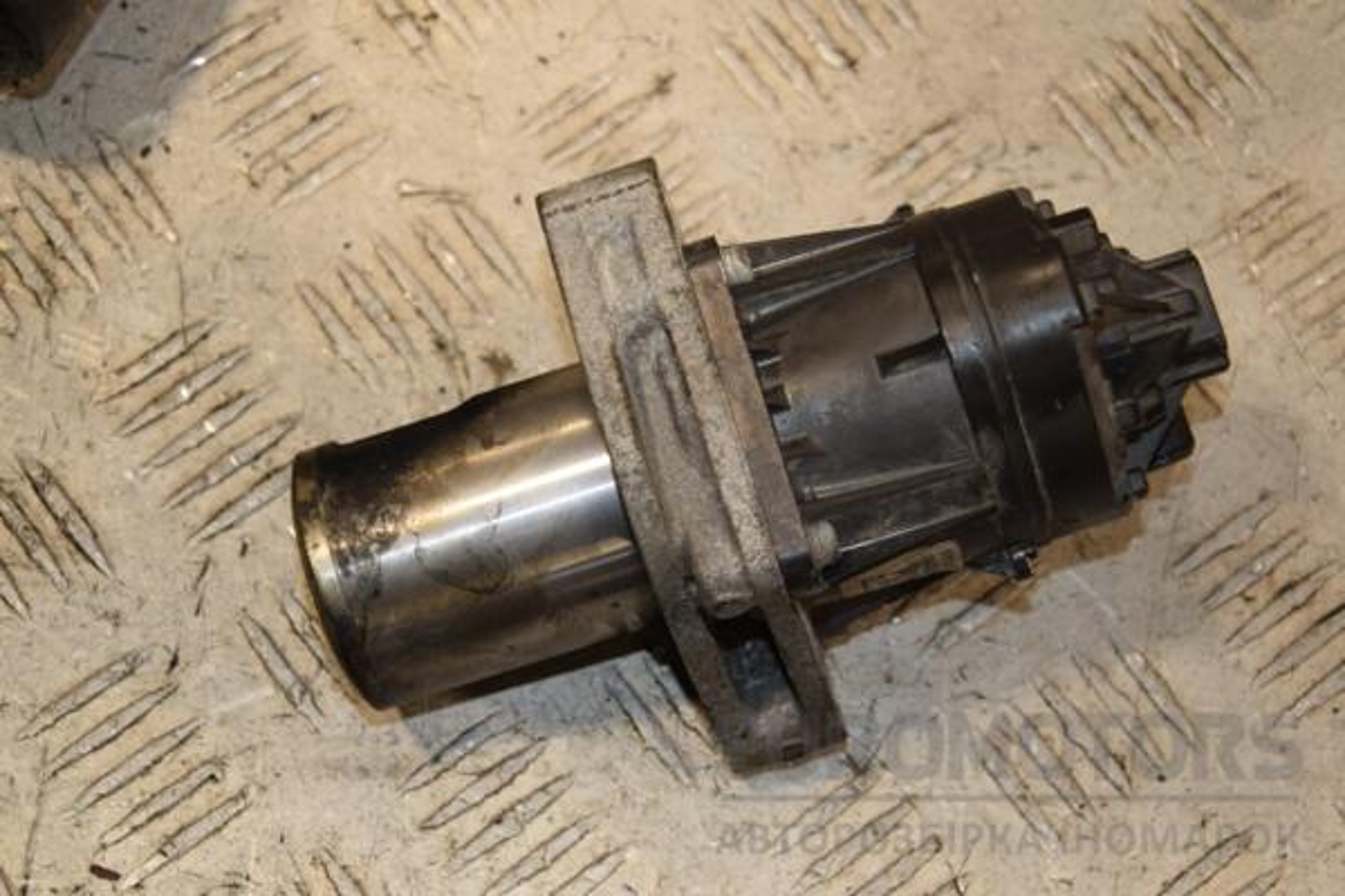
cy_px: 448
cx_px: 672
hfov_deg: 21.9
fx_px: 3474
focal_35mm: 93
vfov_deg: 14.7
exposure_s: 1/200
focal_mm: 62
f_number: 7.1
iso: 800
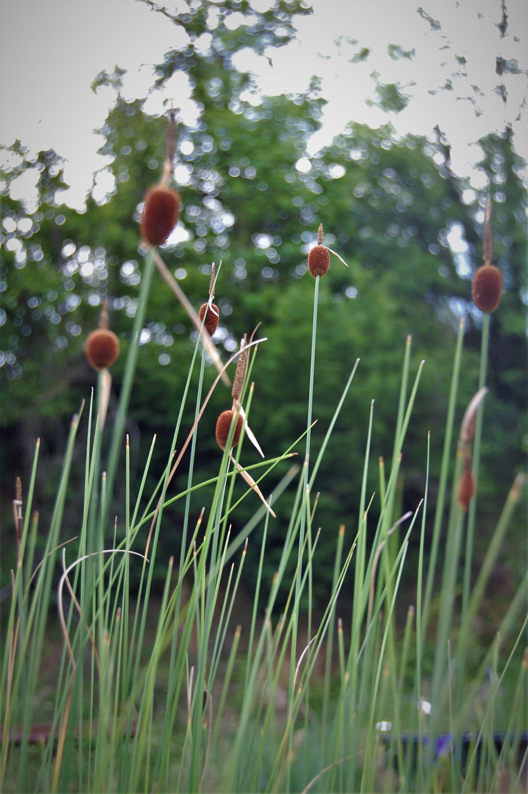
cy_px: 397
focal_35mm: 60
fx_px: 1322
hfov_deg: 22.6
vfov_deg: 33.4
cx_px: 264
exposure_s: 1/125
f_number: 5.6
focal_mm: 40
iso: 250
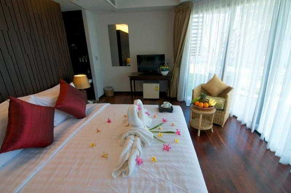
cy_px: 96
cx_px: 146
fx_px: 133
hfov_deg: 95.1
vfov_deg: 71.9
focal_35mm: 16
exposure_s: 1/15
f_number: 7.1
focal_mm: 11
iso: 200
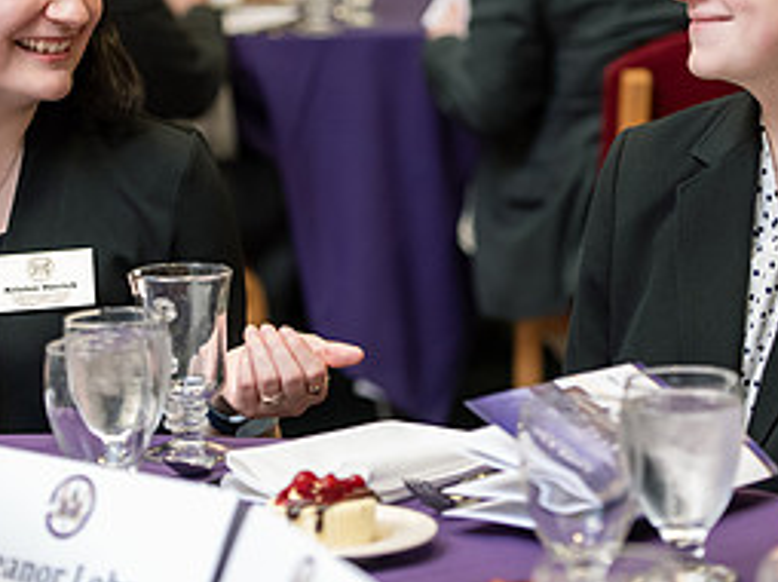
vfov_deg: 7.8
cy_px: 100
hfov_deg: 10.5
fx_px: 4244
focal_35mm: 189
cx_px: 315
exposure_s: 1/160
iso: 1250
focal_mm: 86
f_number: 3.2
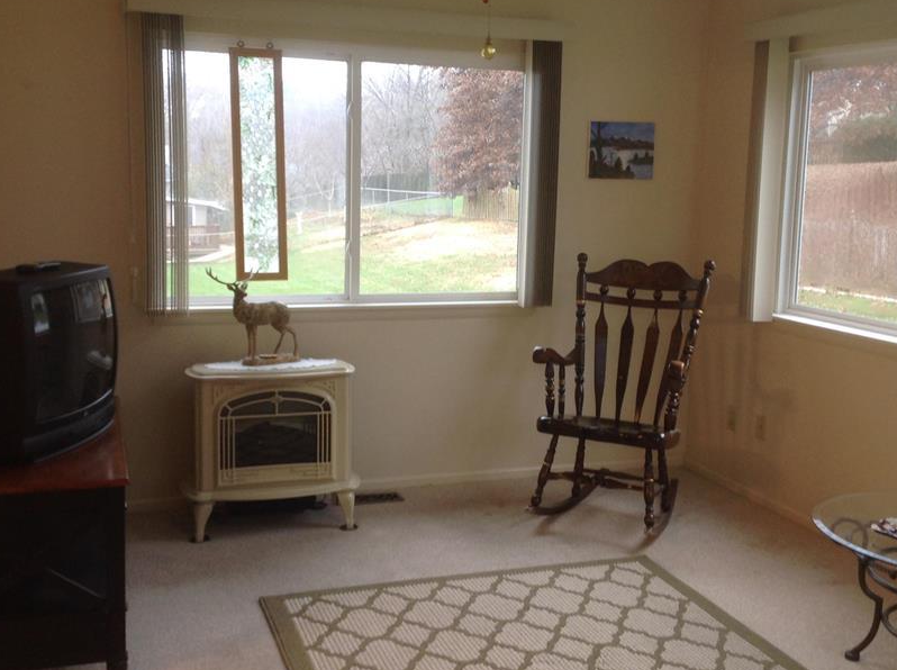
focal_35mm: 45
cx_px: 457
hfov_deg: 42.1
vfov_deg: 32.1
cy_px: 307
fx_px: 1164
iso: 64
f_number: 2.4
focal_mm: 4.28
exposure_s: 1/15
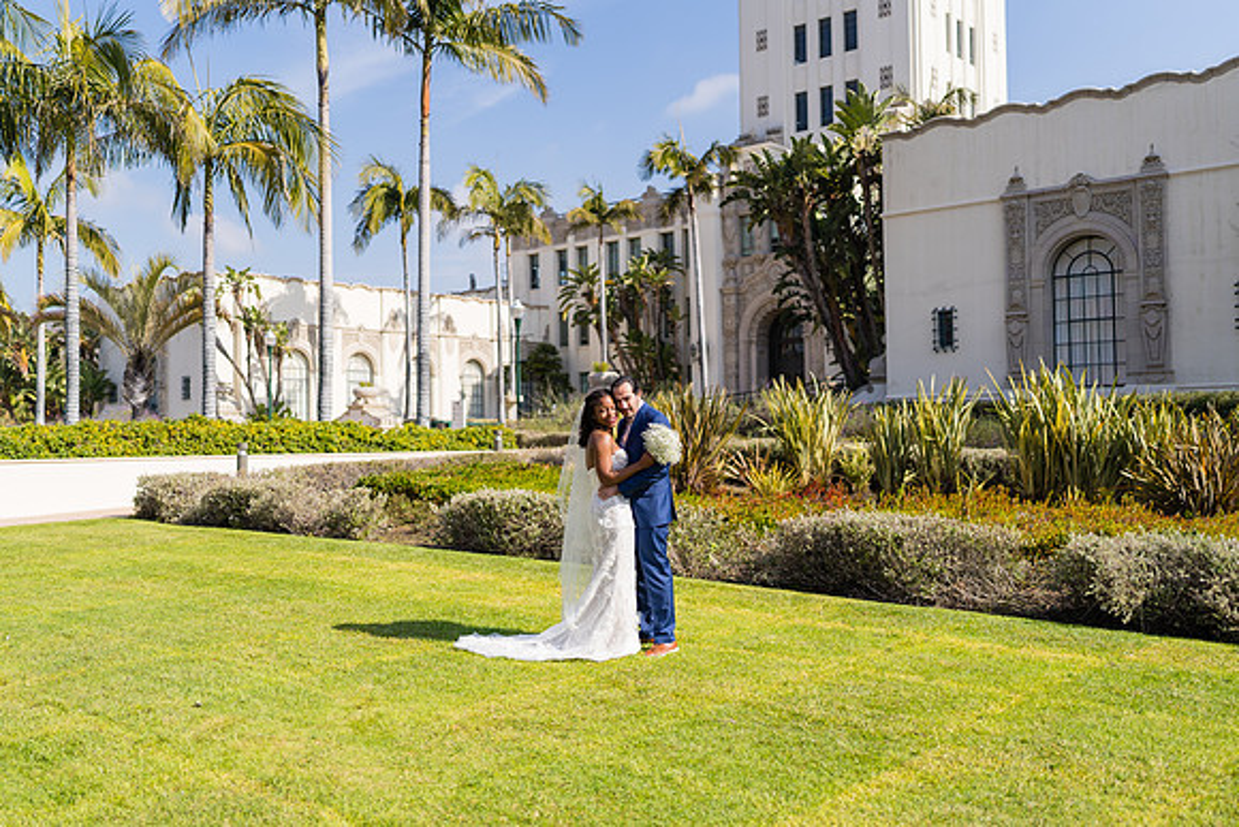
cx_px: 620
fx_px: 1205
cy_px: 414
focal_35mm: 35
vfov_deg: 37.9
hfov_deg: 54.4
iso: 80
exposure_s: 1/5000
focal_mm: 35
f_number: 1.4
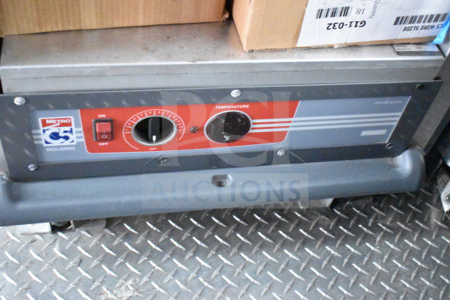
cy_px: 150
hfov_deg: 45.0
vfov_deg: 30.9
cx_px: 225
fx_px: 544
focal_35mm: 44
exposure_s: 1/30
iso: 25600
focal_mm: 29
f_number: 4.2
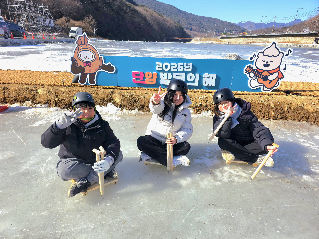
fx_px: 212
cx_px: 160
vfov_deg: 58.9
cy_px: 120
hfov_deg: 73.9
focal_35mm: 23
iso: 12
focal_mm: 6.3
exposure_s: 1/385
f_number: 1.7
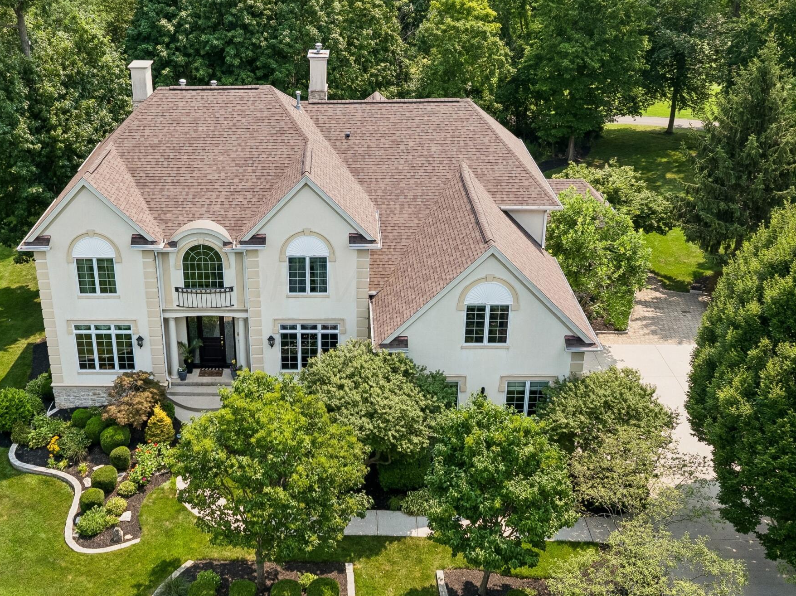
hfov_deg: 45.3
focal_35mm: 41
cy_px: 282
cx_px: 290
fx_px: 942
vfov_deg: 35.1
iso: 210
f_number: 2.8
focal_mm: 12.3
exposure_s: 1/120
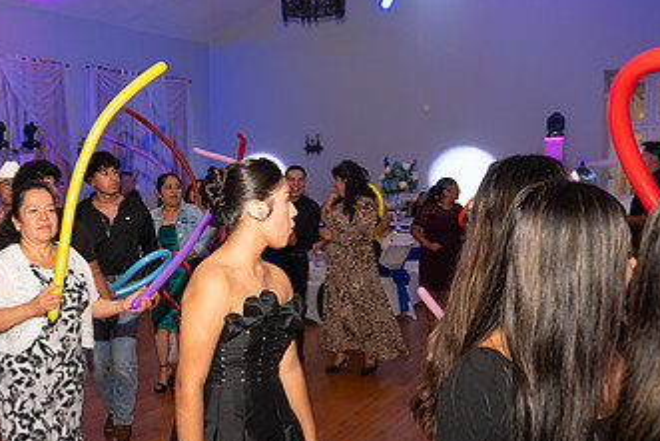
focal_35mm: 42
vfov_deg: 31.7
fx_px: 770
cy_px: 282
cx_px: 132
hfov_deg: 44.1
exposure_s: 1/80
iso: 800
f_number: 3.5
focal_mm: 24
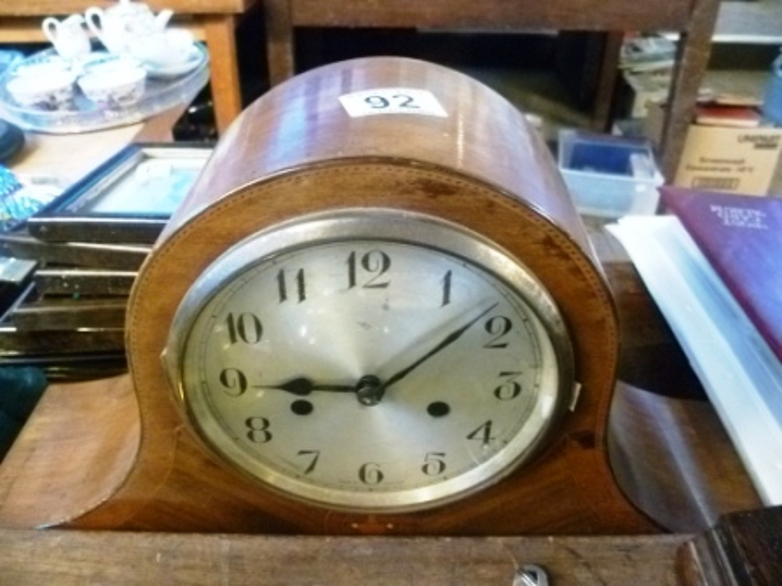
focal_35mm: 28
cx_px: 391
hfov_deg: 63.4
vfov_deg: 49.7
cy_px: 293
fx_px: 633
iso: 800
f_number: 2.8
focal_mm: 5
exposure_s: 1/15
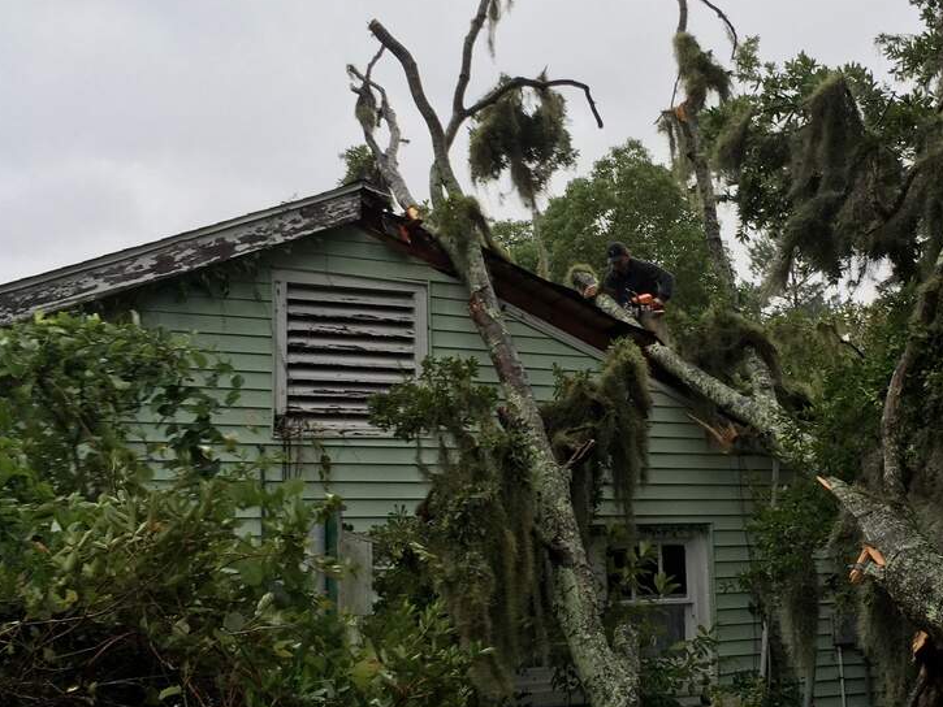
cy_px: 389
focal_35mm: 48
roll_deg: +0.7
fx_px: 1308
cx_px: 646
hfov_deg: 39.1
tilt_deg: +6.2
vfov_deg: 30.3
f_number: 2.2
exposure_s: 1/40
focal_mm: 4.15
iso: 25
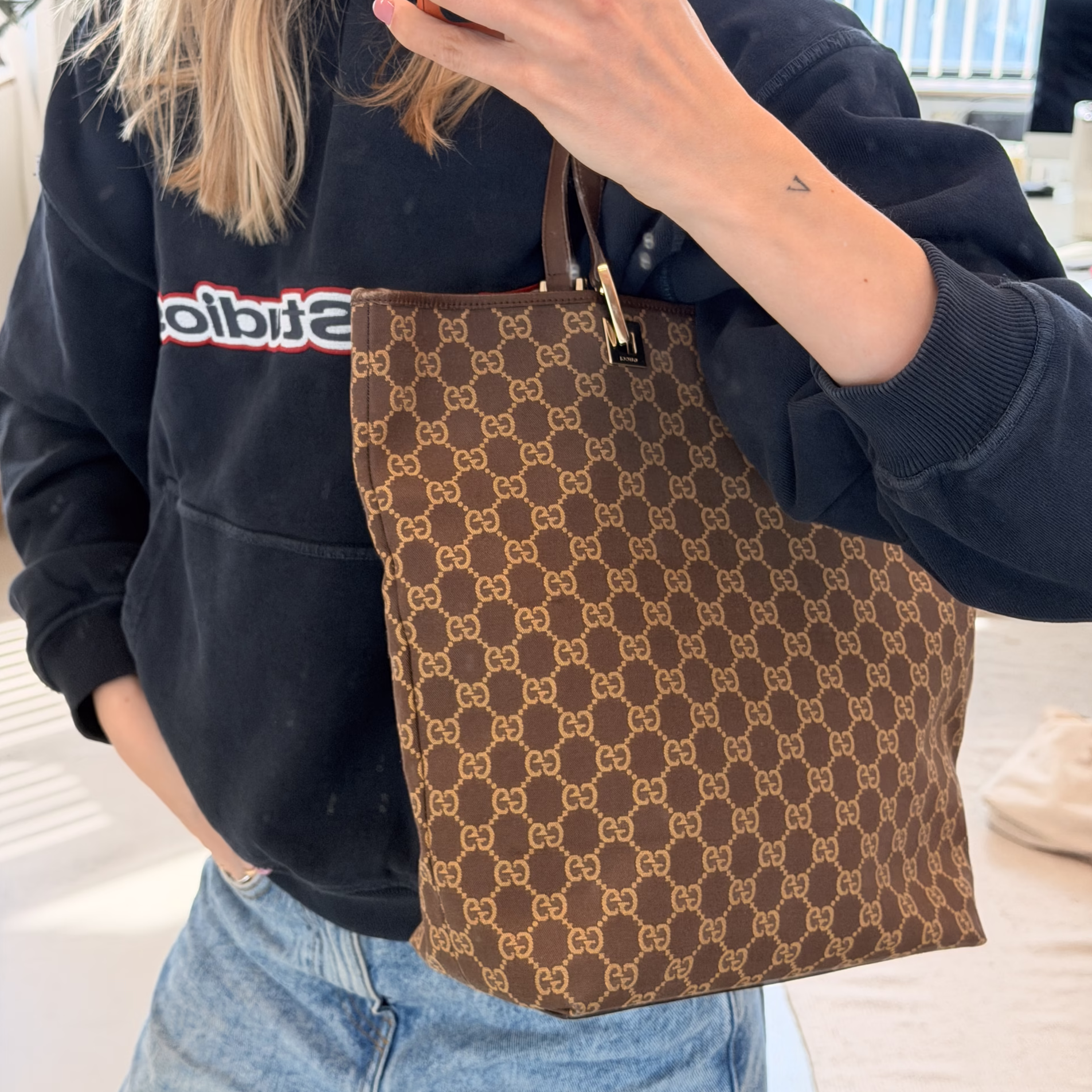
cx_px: 547
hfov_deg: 30.0
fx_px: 2034
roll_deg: -2.8
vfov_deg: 30.0
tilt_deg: -22.0
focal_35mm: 57
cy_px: 459
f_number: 1.78
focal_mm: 6.76
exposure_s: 1/100
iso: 125
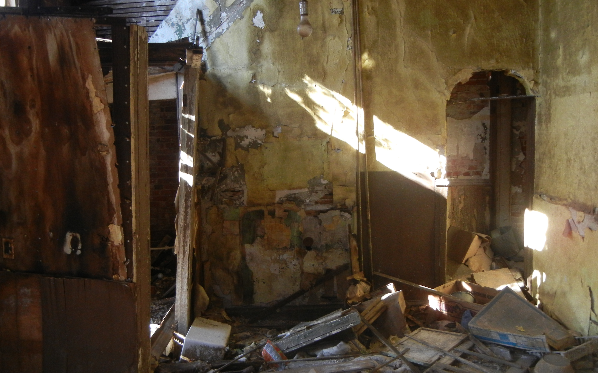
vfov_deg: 39.4
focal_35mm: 32
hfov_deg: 59.7
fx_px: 521
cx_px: 298
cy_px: 180
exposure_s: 1/26.4
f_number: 3.5
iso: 400
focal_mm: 5.4
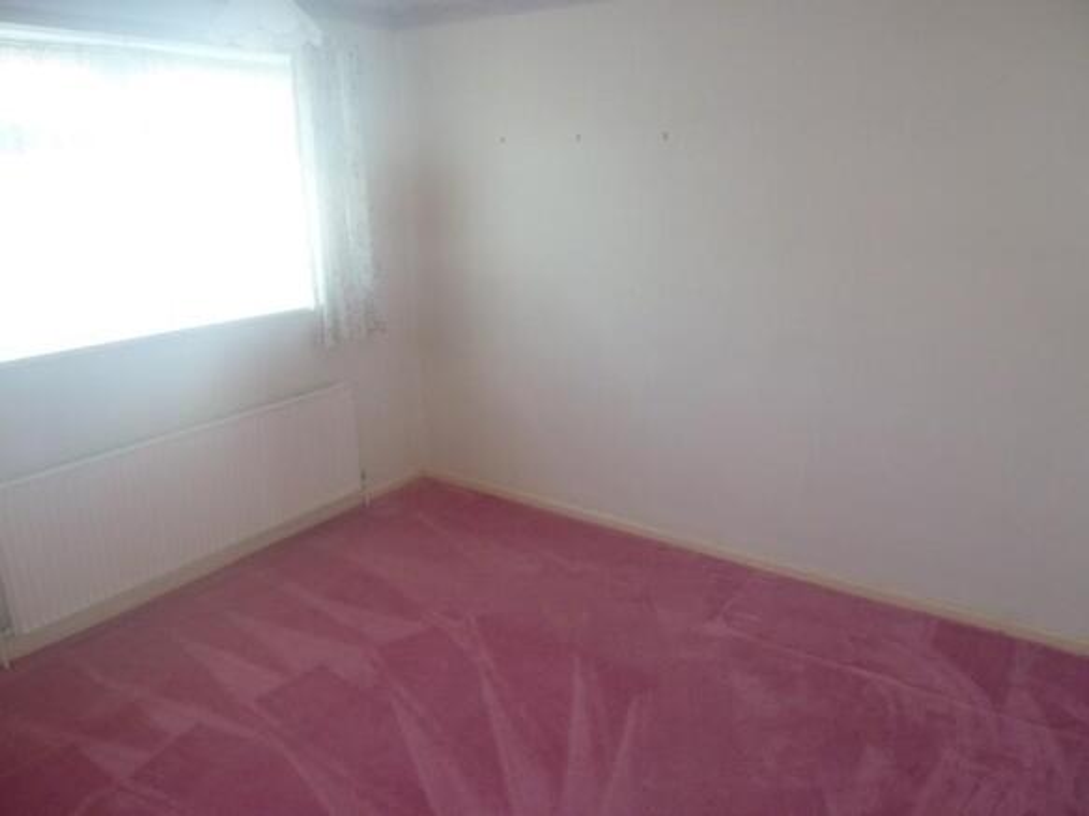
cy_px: 408
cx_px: 544
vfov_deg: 54.9
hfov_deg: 69.4
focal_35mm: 25
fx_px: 786
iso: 250
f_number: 3.3
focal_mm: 4.1
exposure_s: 1/30
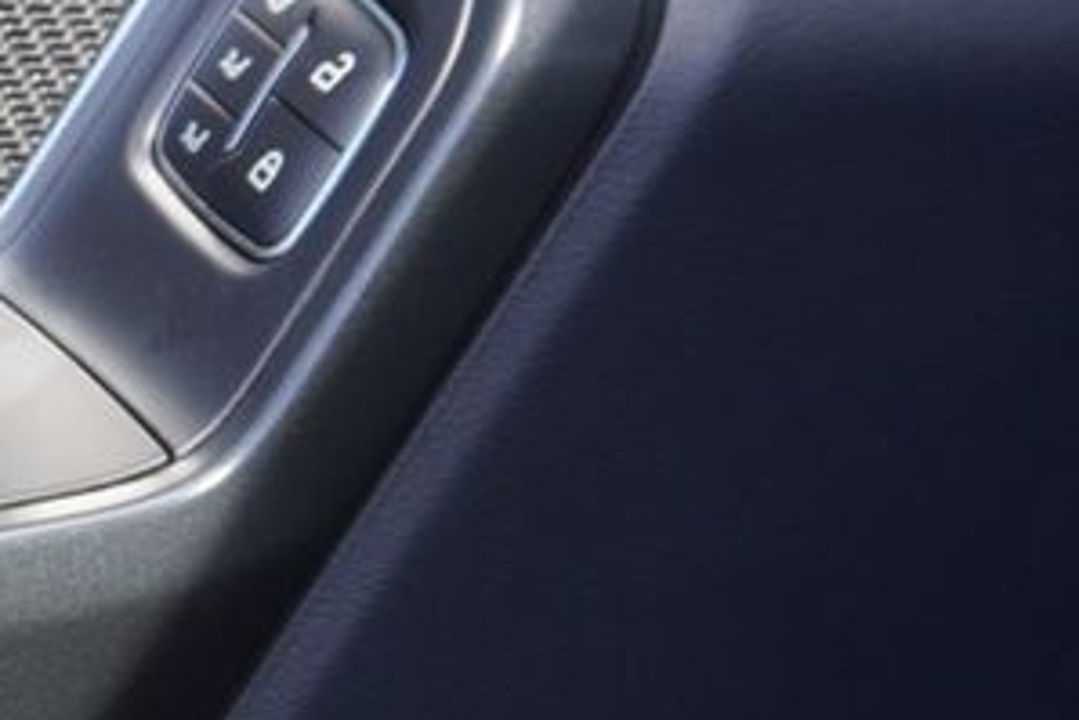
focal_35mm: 103
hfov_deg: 18.0
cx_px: -474
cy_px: 586
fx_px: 3088
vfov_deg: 13.2
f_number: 5
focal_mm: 20
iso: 100
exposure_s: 1/100
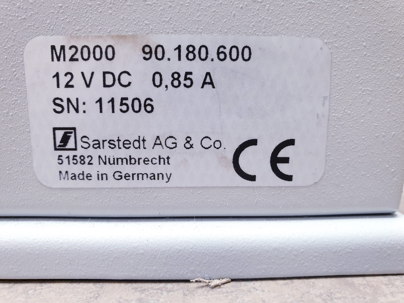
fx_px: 303
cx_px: 202
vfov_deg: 53.1
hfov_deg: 67.3
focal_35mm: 26
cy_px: 152
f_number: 2.4
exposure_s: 1/50
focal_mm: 4.3
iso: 125
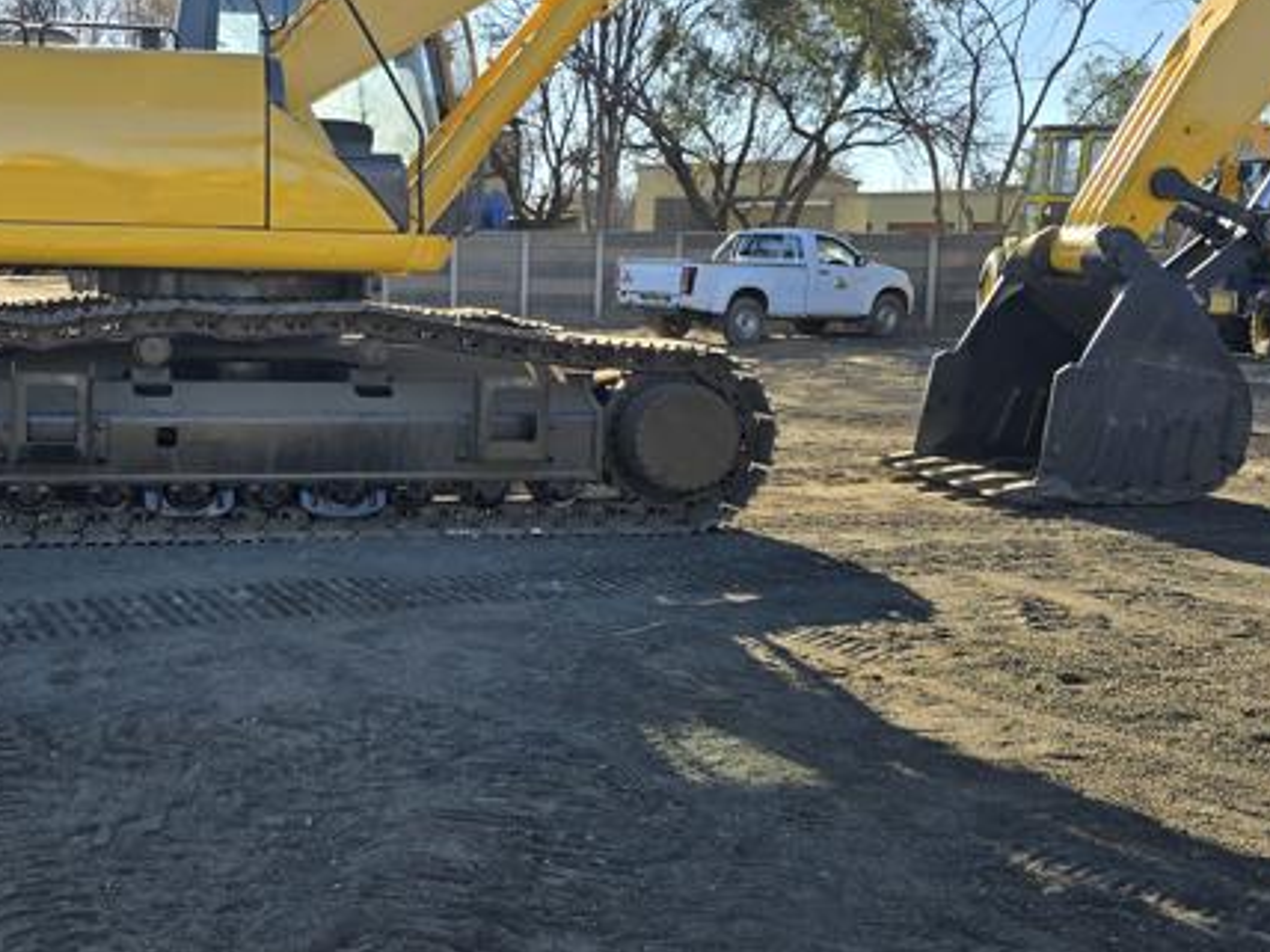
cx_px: 359
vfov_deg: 33.6
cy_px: 492
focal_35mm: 43
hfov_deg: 42.8
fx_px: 1578
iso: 12
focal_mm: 6.3
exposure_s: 1/662
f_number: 1.7
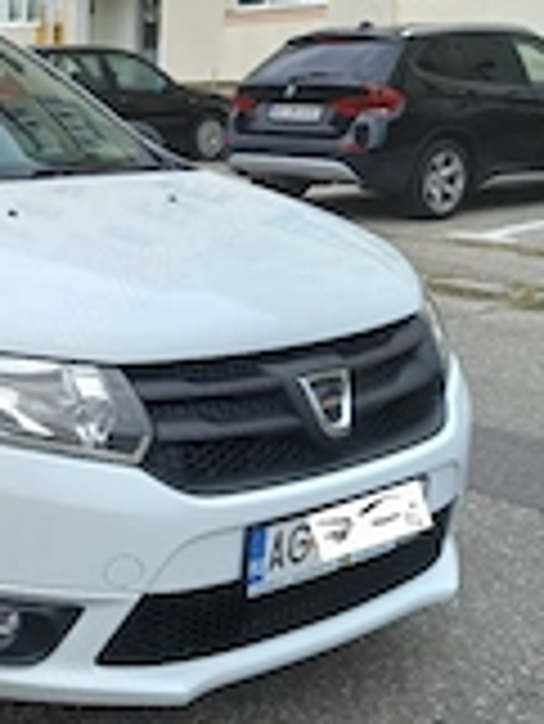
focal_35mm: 62
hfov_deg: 21.8
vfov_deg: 31.2
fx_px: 1297
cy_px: 333
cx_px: -117
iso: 25
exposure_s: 1/455
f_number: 2
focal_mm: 4.6
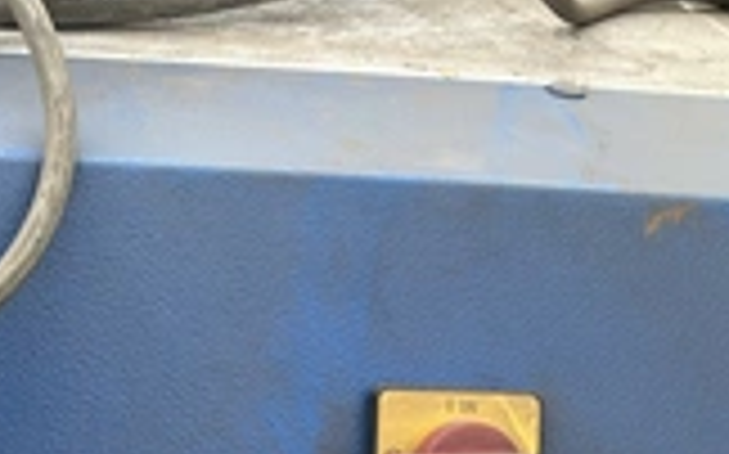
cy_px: 400
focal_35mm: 76
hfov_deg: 24.8
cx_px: -126
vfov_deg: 16.9
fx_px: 1509
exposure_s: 1/223
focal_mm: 3
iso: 20
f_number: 1.8
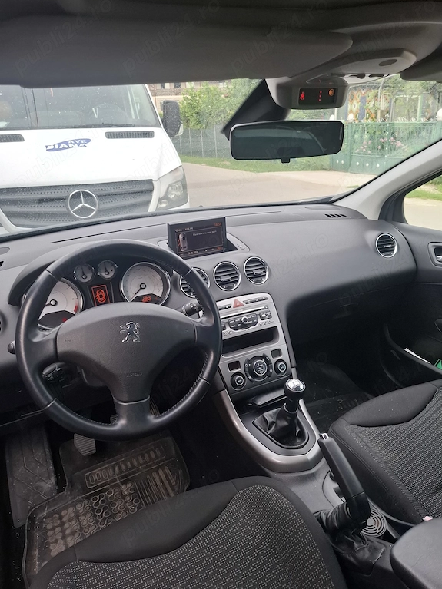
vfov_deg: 71.6
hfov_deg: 56.8
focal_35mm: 24
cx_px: 224
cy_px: 296
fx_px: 409
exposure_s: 1/167
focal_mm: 5.54
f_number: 1.8
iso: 50
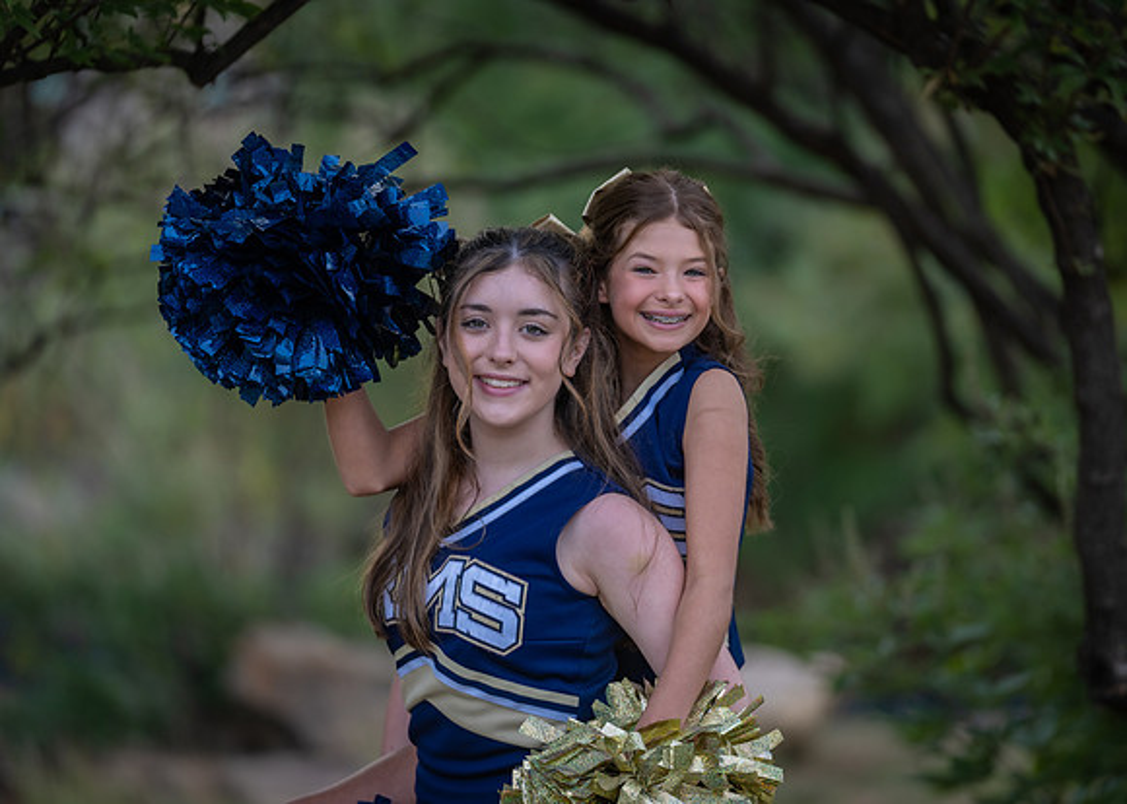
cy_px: 420
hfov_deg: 10.4
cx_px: 610
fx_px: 6211
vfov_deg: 7.4
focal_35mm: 194
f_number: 2.8
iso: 160
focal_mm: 170
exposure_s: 1/400
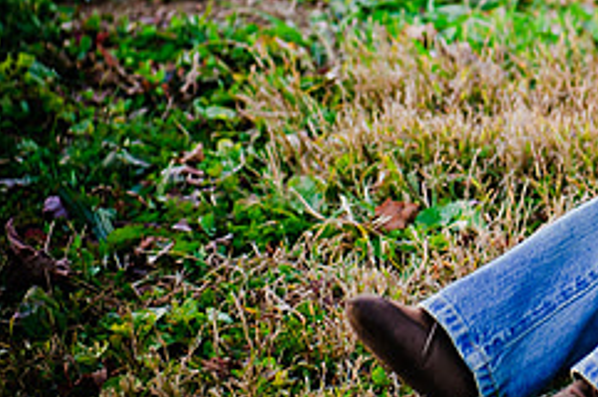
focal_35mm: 253
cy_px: 33
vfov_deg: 5.4
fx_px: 4197
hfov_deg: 8.1
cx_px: 697
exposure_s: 1/60
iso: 200
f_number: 2.8
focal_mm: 70
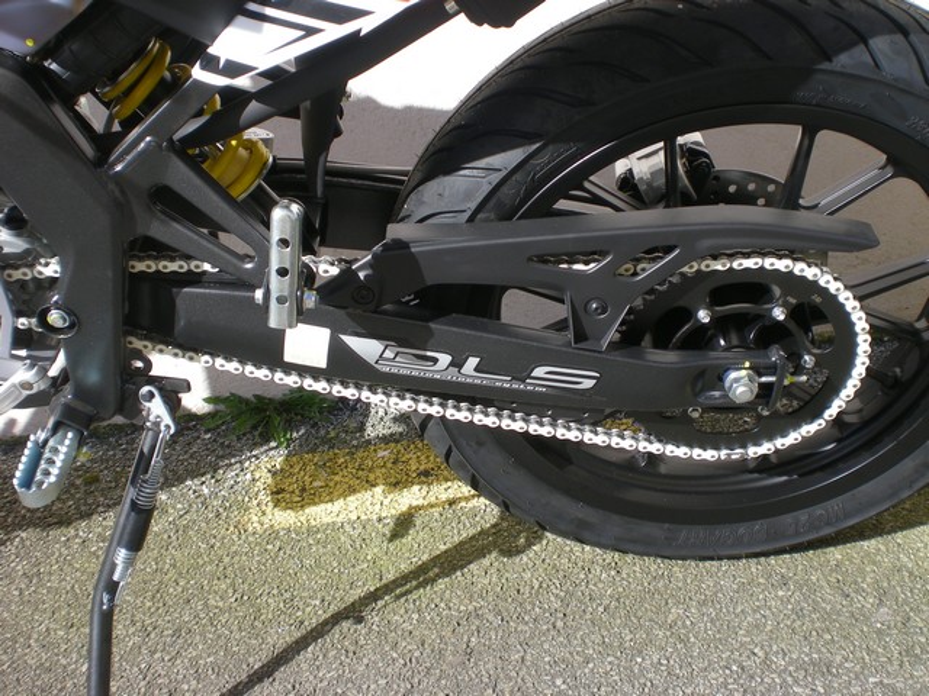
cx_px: 464
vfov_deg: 32.9
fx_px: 1181
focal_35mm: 44
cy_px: 348
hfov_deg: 42.9
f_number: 4.9
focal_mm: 7.4
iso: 50
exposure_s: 1/164
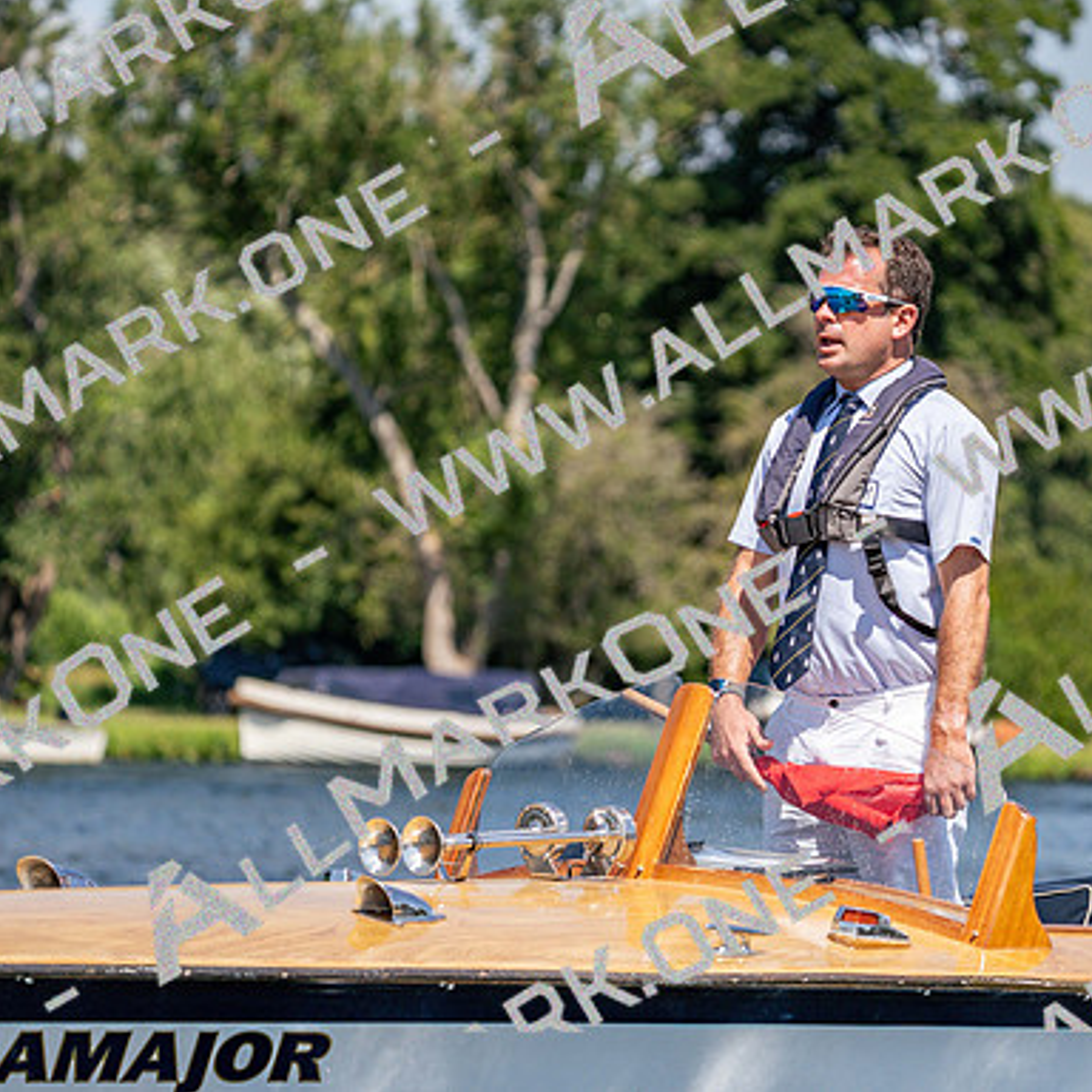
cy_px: 545
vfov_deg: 6.8
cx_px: 725
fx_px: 9172
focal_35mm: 257
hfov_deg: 6.8
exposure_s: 1/2000
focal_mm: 200
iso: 250
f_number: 5.6
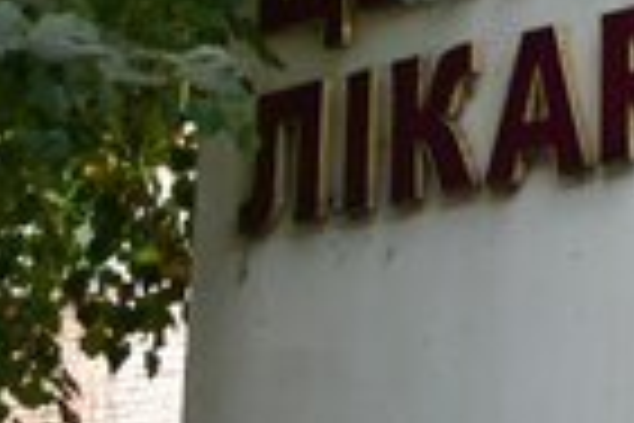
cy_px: -101
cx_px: 854
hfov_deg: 11.3
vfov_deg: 7.7
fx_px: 3099
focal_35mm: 176
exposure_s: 1/1000
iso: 400
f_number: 3.5
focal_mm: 22.58
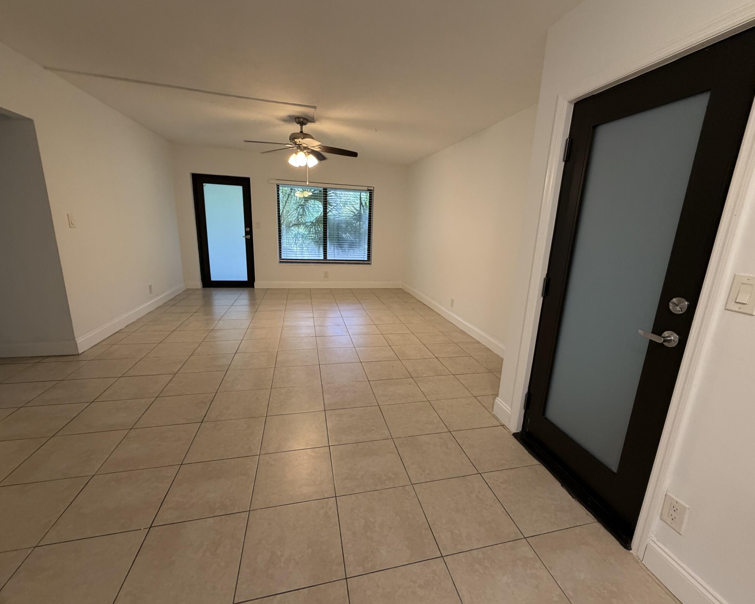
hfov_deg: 96.7
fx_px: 335
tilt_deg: -12.8
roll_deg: -3.0
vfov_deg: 84.0
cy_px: 303
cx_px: 393
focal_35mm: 15
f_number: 2.2
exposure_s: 1/60
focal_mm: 2.22
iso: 250
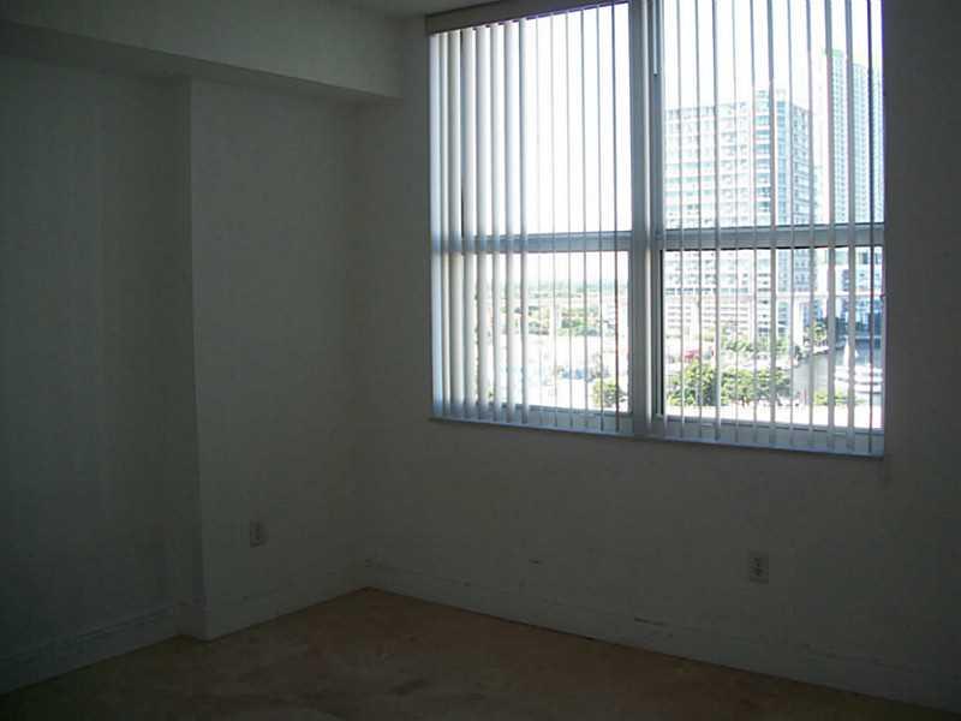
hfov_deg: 52.6
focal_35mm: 35
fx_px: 972
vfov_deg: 40.7
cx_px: 480
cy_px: 360
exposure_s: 1/100
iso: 80
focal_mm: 6.3
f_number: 3.1
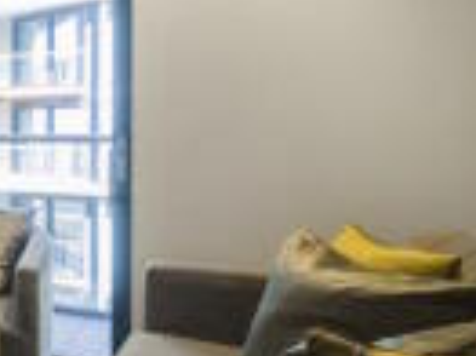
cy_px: 162
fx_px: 673
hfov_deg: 23.0
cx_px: -360
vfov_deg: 29.6
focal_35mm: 49
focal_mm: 14
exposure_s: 1/6
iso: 400
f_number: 8
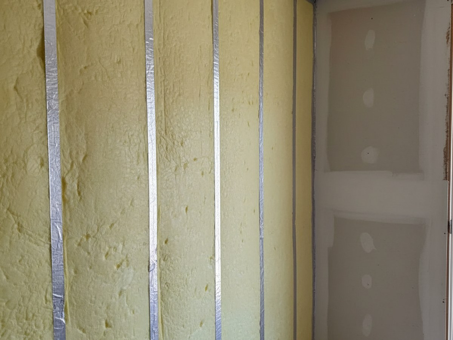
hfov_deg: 67.3
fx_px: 340
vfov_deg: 53.1
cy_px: 170
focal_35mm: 26
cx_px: 226
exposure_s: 1/1029
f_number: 1.5
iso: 409
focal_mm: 5.7
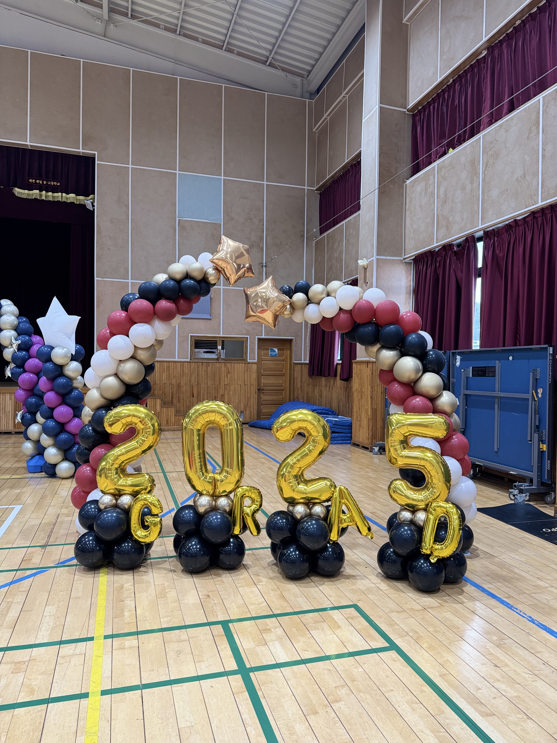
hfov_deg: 56.8
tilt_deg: -0.6
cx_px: 278
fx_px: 515
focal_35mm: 24
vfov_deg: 71.6
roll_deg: -2.0
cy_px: 372
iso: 200
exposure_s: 1/120
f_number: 1.78
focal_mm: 6.76
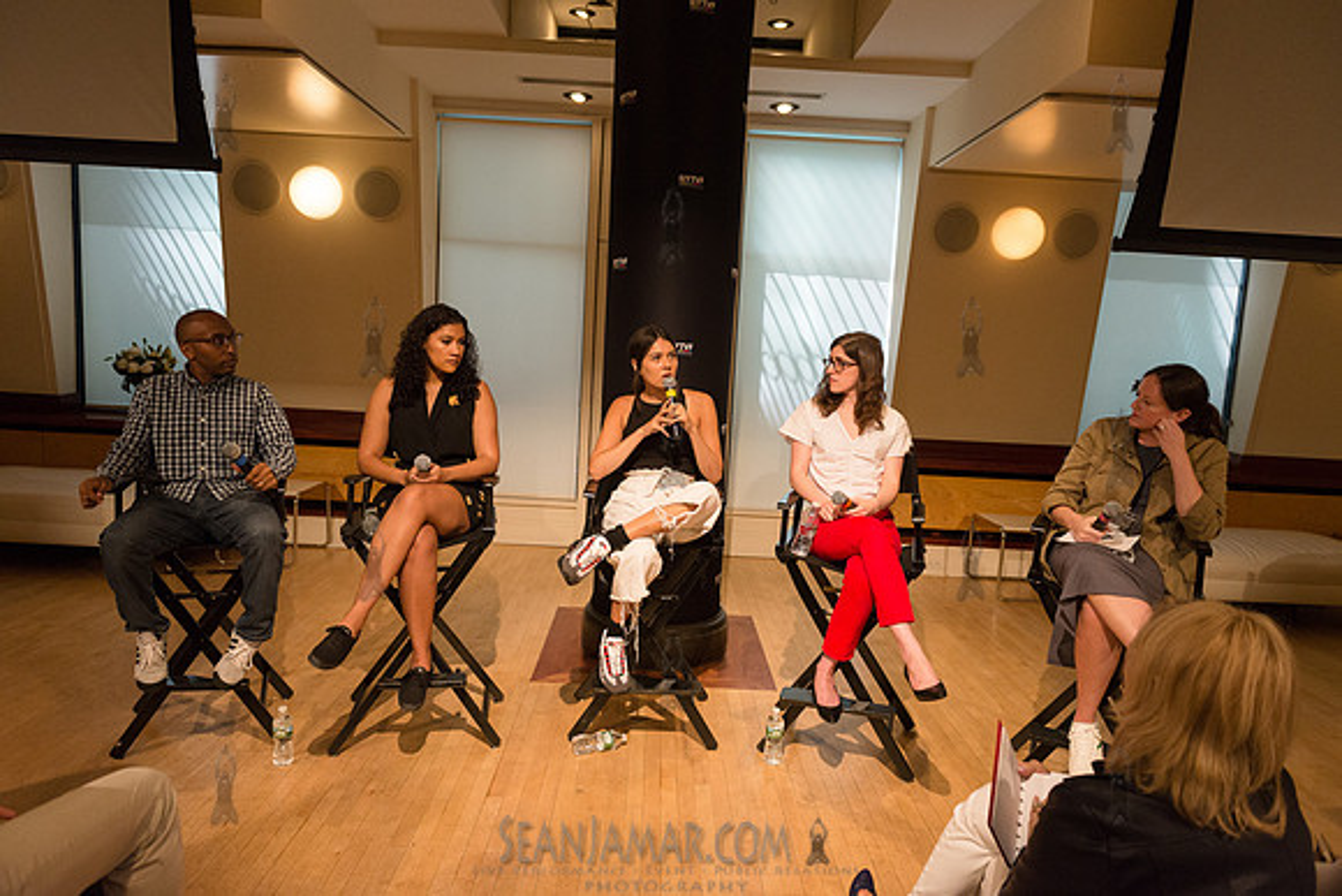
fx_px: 895
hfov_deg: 73.7
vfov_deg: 53.2
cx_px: 671
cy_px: 448
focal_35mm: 24
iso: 2500
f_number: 4
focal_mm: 24
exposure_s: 1/500
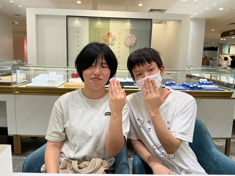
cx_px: 118
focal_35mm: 29
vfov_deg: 48.2
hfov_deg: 61.7
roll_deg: -1.9
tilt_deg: -9.0
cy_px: 88
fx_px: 197
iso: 40
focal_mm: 3
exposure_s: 1/120
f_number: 1.8
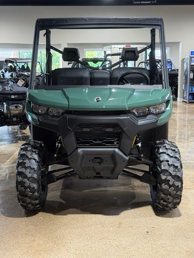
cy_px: 129
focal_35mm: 48
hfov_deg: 30.3
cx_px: 97
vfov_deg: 39.7
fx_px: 359
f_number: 1.78
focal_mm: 6.76
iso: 160
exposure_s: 1/60
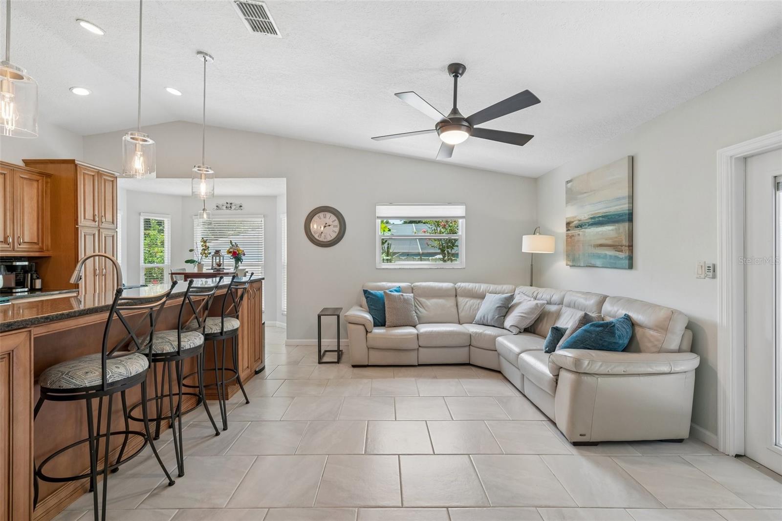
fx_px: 326
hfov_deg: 100.4
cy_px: 260
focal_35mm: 15
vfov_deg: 77.3
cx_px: 391
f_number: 8
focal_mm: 15
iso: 800
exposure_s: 1/60
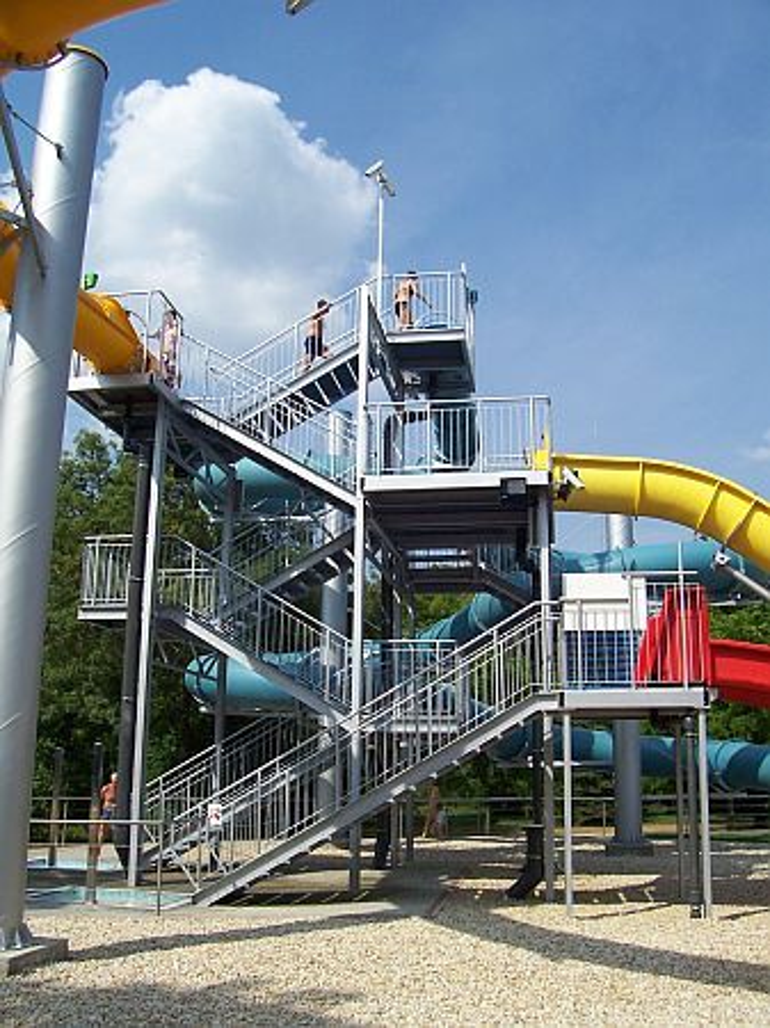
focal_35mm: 34
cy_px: 514
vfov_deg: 54.0
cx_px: 385
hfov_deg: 41.8
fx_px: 1009
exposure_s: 1/750
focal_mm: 5.6
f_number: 5.6
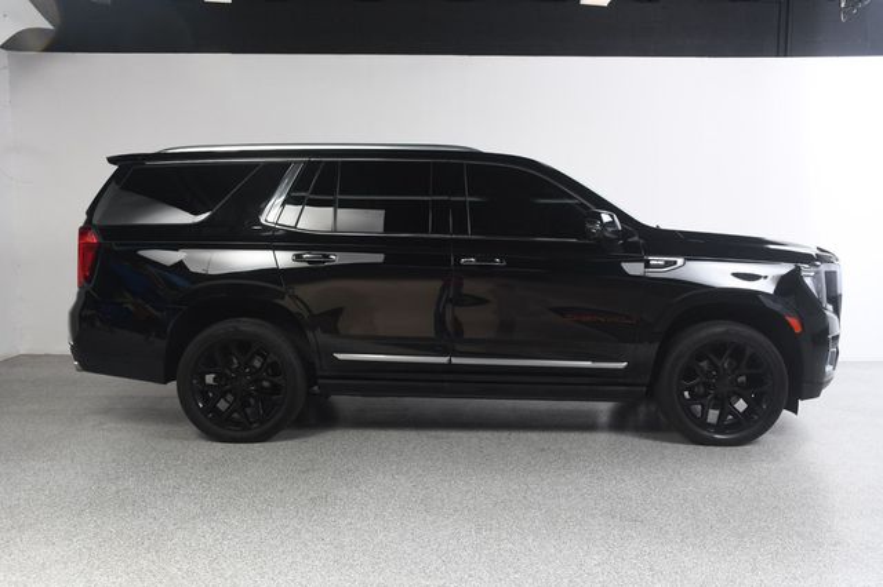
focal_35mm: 36
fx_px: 883
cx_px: 442
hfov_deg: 53.2
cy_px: 294
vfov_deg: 36.8
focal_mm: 24
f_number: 8
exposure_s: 1/160
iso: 100
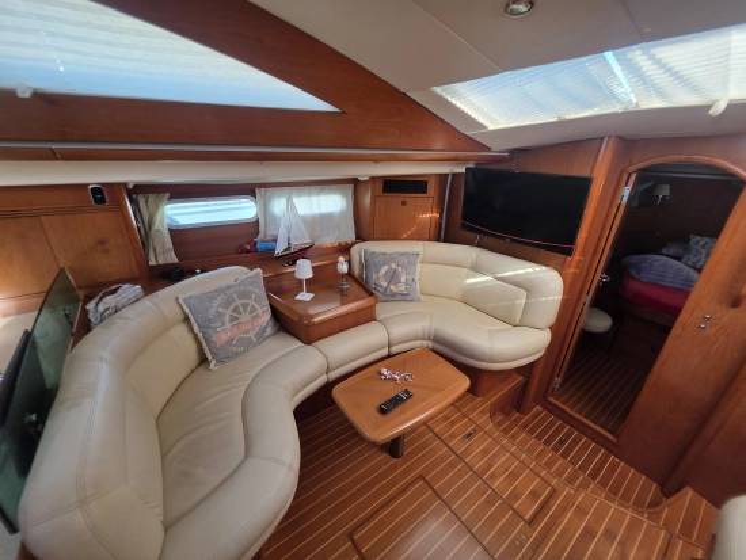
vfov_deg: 90.0
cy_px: 280
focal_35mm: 13
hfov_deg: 106.2
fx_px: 280
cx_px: 373
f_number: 1.9
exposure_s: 1/100
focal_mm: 2.2
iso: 80
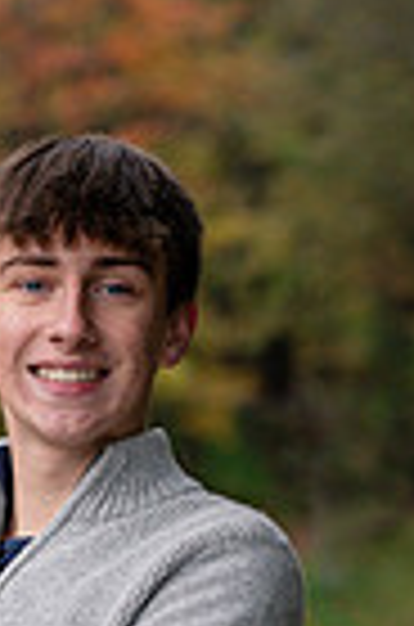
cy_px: 676
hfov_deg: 4.9
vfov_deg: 7.4
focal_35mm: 276
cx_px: -9
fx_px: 4785
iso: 640
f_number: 3.5
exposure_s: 1/400
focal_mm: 85
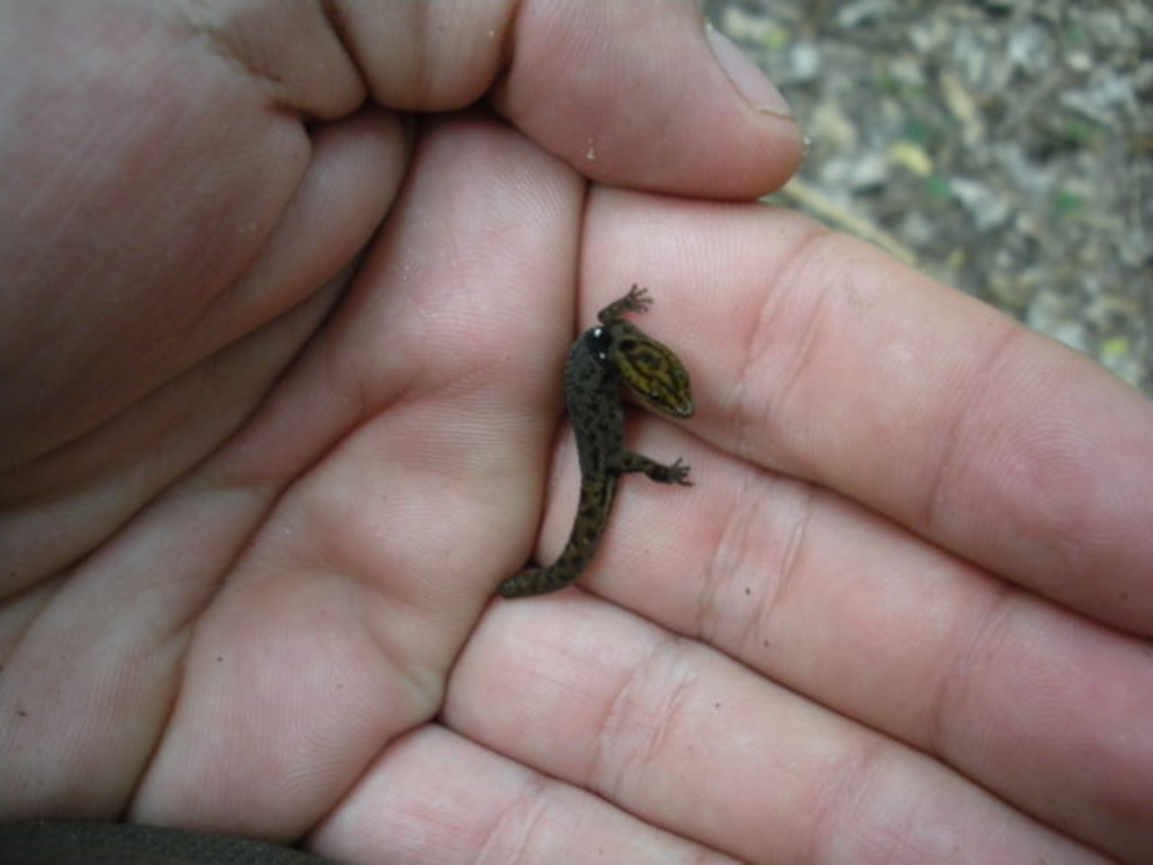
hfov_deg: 52.6
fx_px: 1166
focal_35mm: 35
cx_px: 576
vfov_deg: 40.7
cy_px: 432
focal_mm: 6.3
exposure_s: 1/45.4
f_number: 3.5
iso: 400
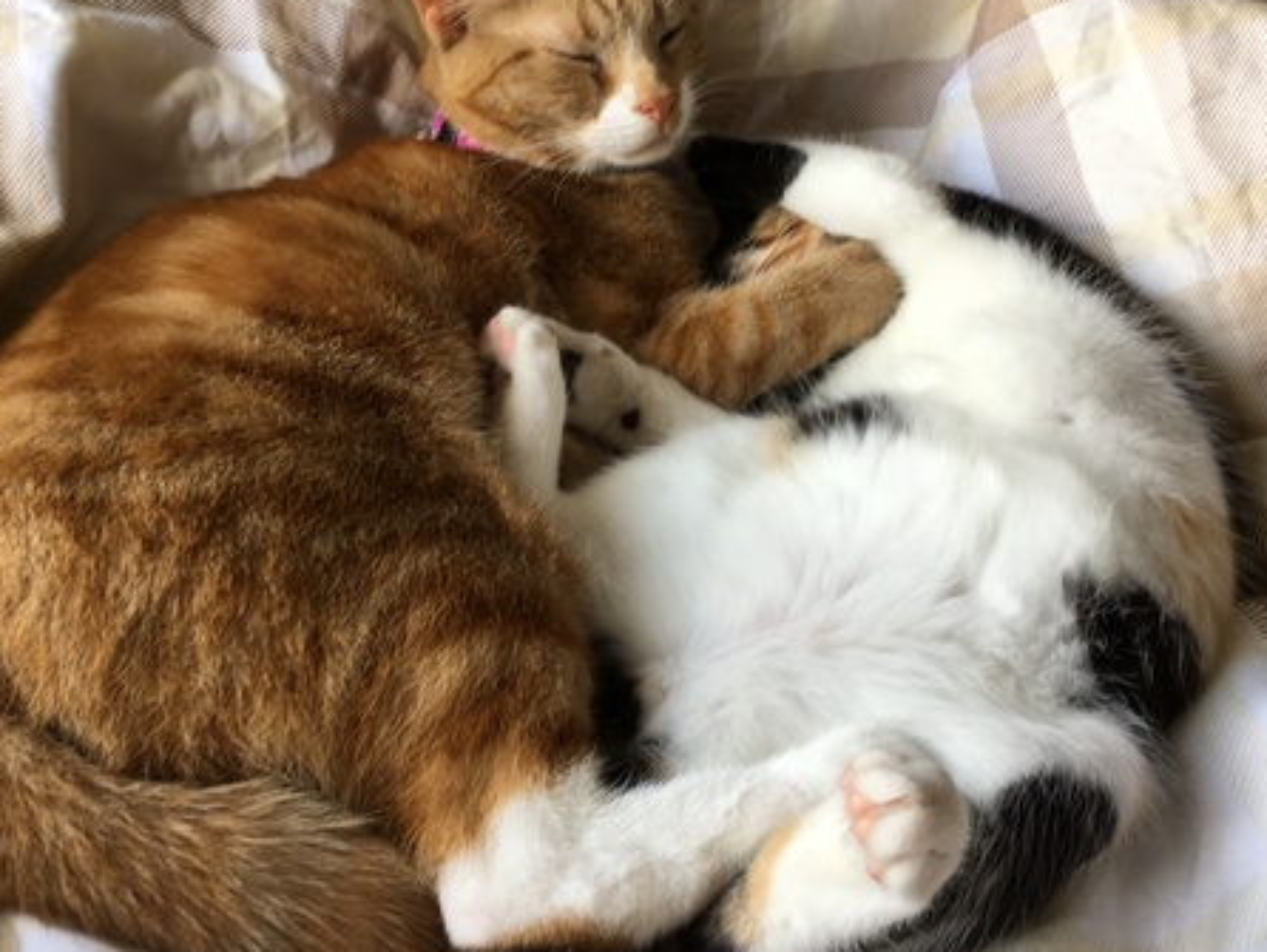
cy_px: 421
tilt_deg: -35.9
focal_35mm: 39
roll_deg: -4.7
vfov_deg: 36.8
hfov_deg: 47.8
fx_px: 1428
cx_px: 605
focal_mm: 4.15
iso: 25
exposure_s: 1/50
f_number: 2.2
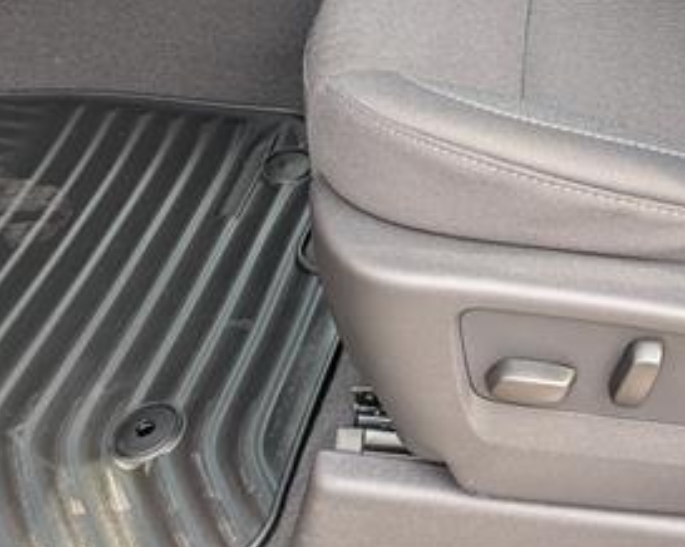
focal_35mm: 55
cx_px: 497
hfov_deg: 33.6
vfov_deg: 25.7
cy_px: -45
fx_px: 1114
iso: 386
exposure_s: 1/769
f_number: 1.68
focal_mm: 6.9
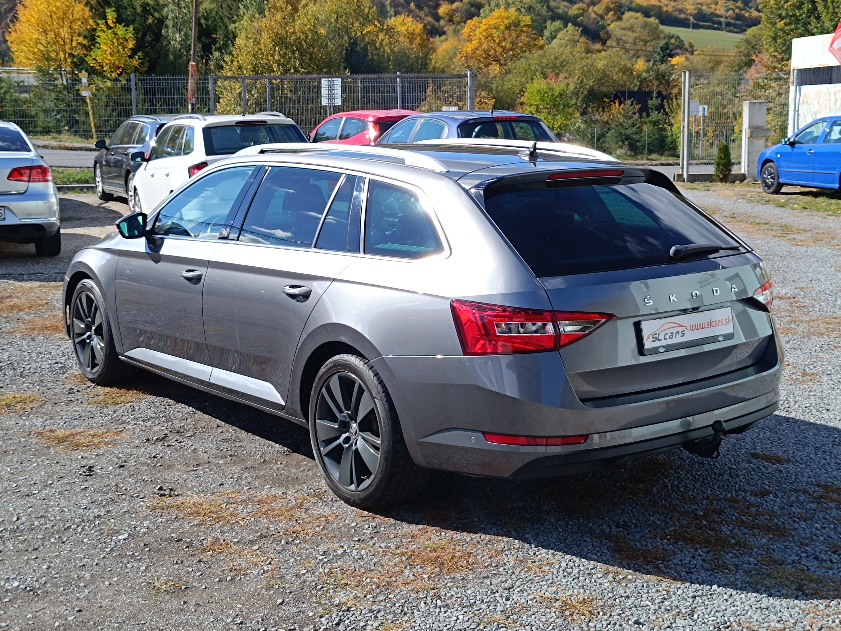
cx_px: 420
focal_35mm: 24
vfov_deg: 56.8
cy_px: 316
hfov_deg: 71.6
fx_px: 583
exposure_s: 1/913
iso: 55
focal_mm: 5.59
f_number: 1.88
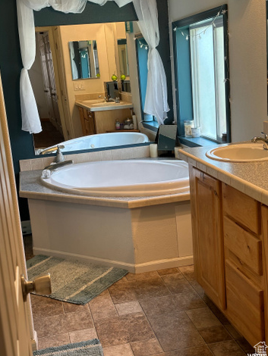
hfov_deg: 29.7
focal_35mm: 49
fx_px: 505
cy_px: 177
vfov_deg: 38.9
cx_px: 135
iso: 64
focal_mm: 6.86
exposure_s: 1/120
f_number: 1.78
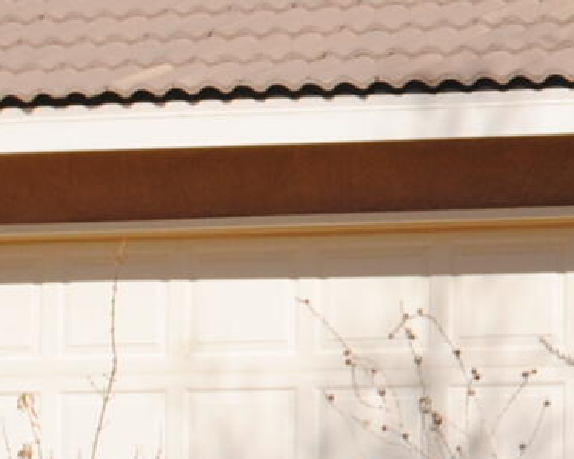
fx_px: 6163
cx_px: 1340
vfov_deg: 4.3
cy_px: 68
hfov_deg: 5.2
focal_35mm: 363
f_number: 9
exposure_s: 1/320
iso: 100
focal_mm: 32
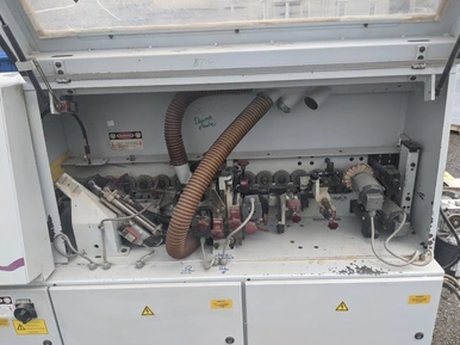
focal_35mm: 28
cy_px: 178
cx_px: 236
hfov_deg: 63.5
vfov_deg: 49.7
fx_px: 372
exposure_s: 1/935
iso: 52
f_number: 1.8
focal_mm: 4.44
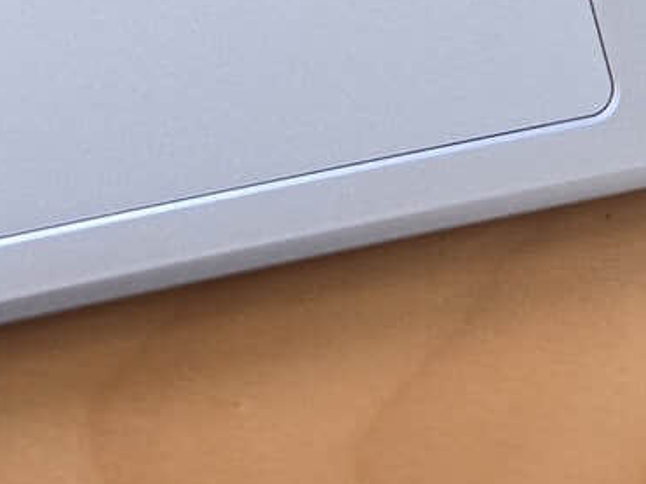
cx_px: 268
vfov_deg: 14.3
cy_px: -353
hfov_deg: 21.1
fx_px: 1735
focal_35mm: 93
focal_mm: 5.4
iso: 160
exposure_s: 1/120
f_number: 1.8
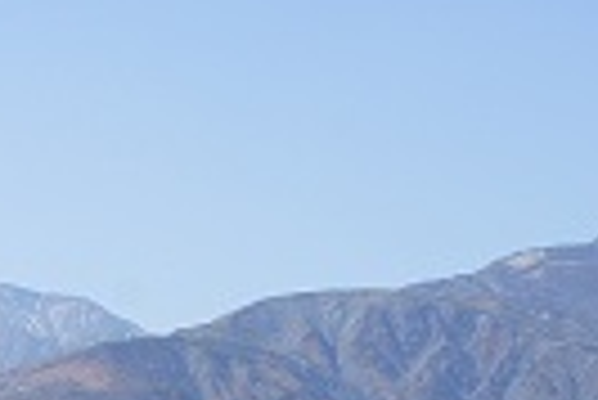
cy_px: 526
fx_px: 3209
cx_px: 310
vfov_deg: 7.1
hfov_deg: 10.6
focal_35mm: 193
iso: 200
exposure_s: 1/200
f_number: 13
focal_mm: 30
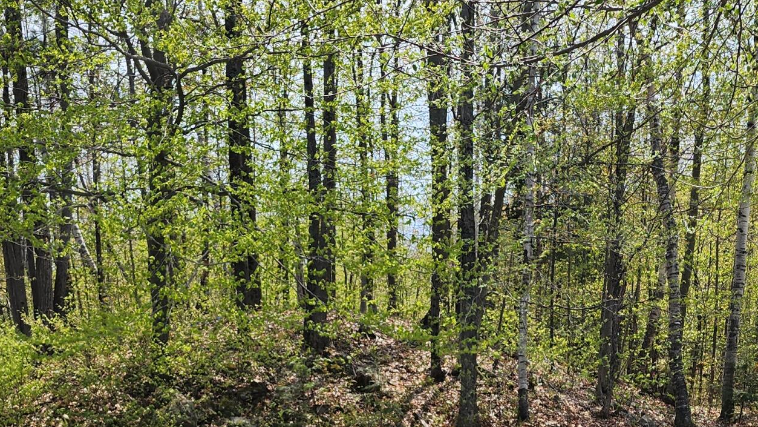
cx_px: 353
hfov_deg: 34.9
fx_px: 1206
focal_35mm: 60
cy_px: 620
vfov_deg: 18.1
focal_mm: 6.4
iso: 12
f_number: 1.8
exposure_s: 1/571
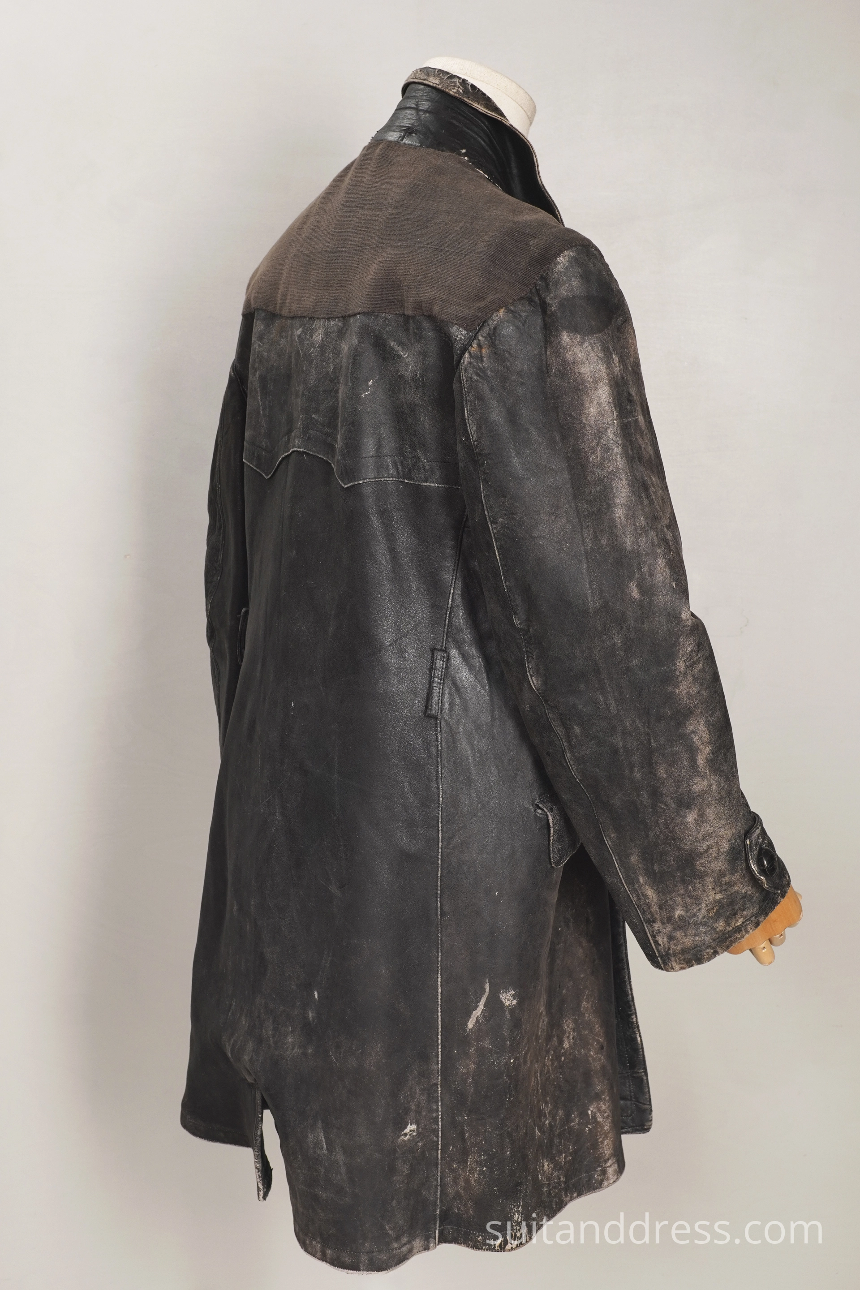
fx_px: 1720
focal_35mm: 48
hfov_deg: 28.1
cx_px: 430
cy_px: 645
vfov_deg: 41.1
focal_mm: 32
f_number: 7.1
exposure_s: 1/20
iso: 320
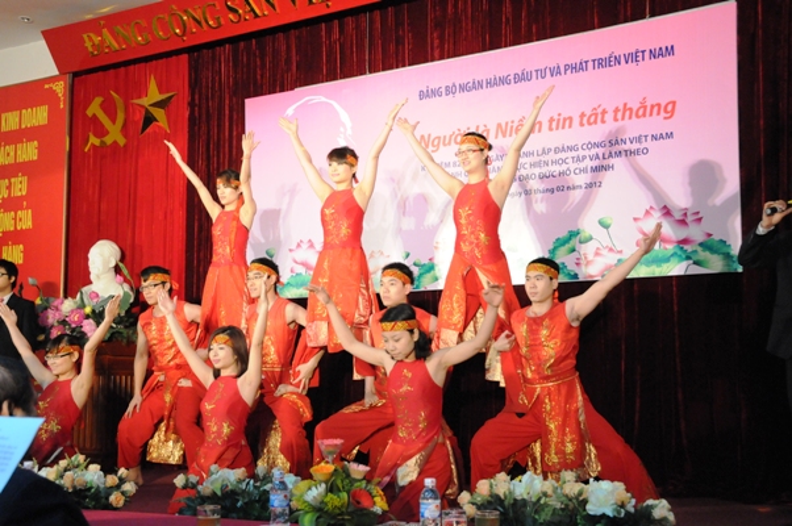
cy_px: 263
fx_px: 1022
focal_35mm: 46
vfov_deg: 28.9
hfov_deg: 42.4
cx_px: 396
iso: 3200
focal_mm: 31
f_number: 7.1
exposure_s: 1/125
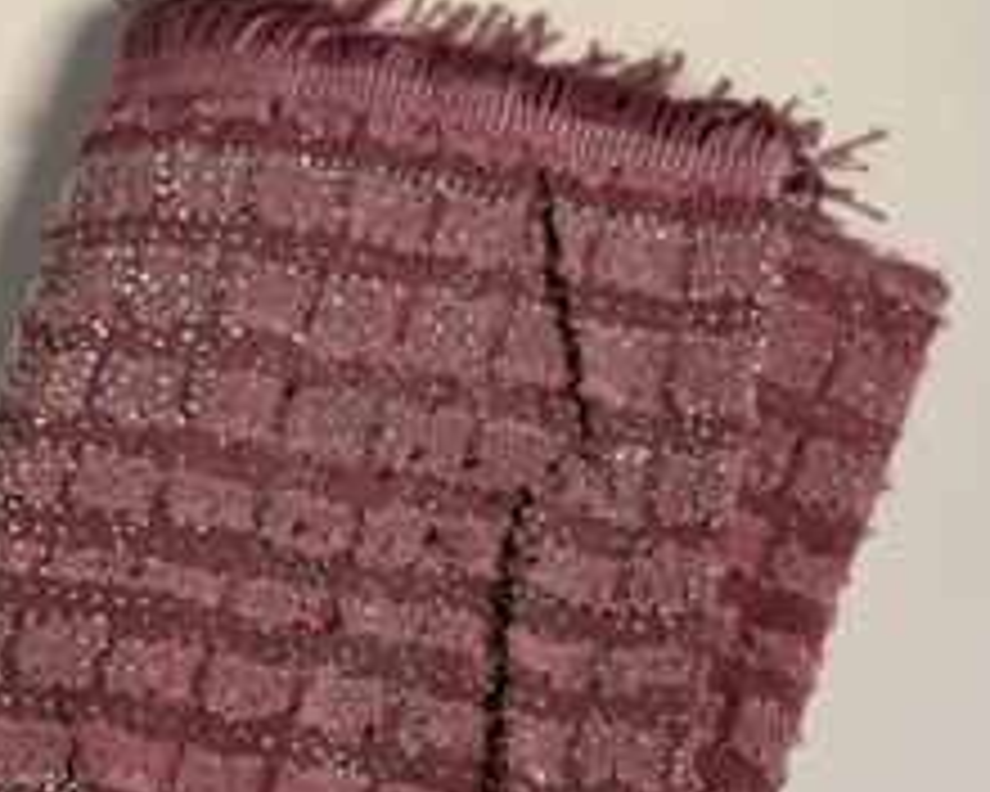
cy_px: 526
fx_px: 2491
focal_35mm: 85
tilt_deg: -73.5
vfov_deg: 18.0
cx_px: 428
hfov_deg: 22.5
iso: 64
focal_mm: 6.76
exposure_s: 1/392
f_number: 1.78
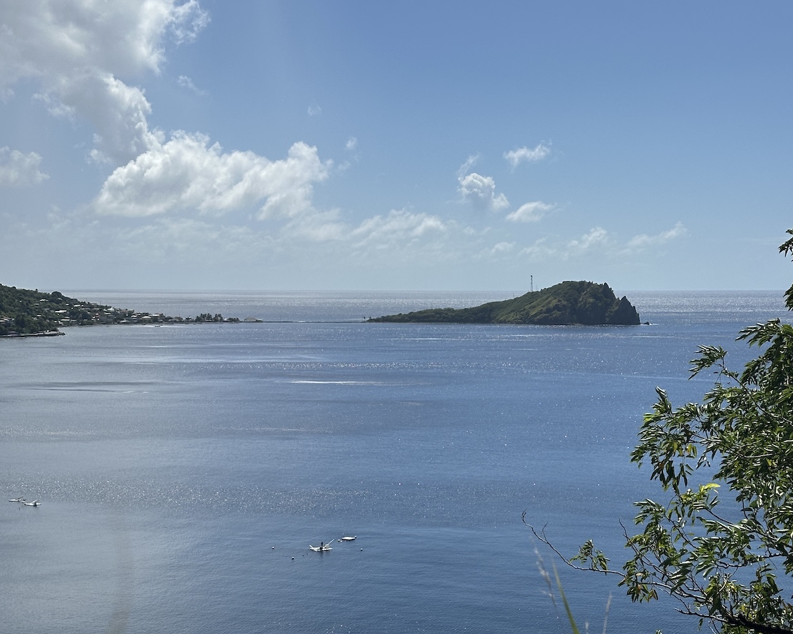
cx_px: 395
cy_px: 470
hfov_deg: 30.0
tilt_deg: -6.3
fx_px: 1479
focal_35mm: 63
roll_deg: -1.3
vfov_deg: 24.0
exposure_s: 1/8197
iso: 64
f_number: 1.78
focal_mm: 6.86
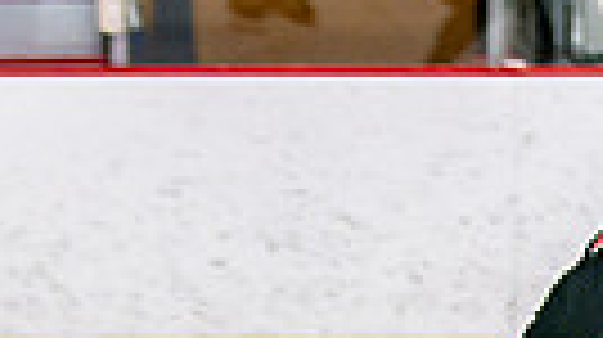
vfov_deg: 2.1
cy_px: 886
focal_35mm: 565
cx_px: 333
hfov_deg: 3.8
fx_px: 9023
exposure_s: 1/640
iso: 640
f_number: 2.8
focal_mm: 88
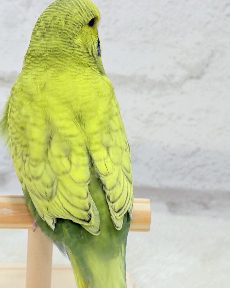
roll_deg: -0.6
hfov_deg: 18.5
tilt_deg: -11.7
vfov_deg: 23.0
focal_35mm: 83
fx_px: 706
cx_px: 119
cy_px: 131
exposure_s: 1/100
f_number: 1.6
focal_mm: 5.96
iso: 64
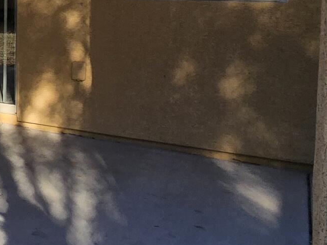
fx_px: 567
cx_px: -257
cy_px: -3
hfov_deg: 21.5
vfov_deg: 23.4
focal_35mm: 60
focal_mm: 2.2
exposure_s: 1/1212
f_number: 2.2
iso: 50
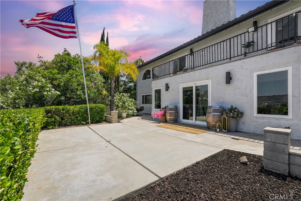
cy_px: 100
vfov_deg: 72.1
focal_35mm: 16
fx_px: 138
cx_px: 150
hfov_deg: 95.0
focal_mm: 16.5
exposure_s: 1/200
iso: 100
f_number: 9
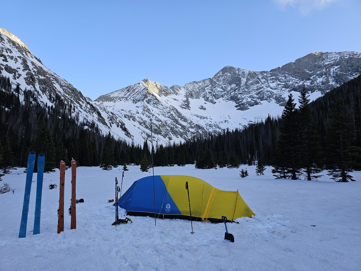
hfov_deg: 73.9
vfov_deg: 58.9
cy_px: 136
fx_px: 240
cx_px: 180
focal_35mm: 23
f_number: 1.7
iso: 16
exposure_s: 1/232
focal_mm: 6.3
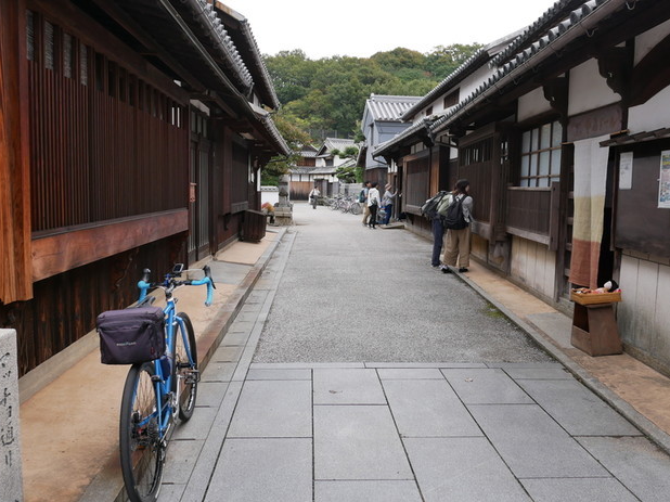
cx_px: 331
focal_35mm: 29
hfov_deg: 61.7
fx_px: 561
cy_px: 243
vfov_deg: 48.2
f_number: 4.5
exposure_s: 1/320
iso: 200
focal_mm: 14
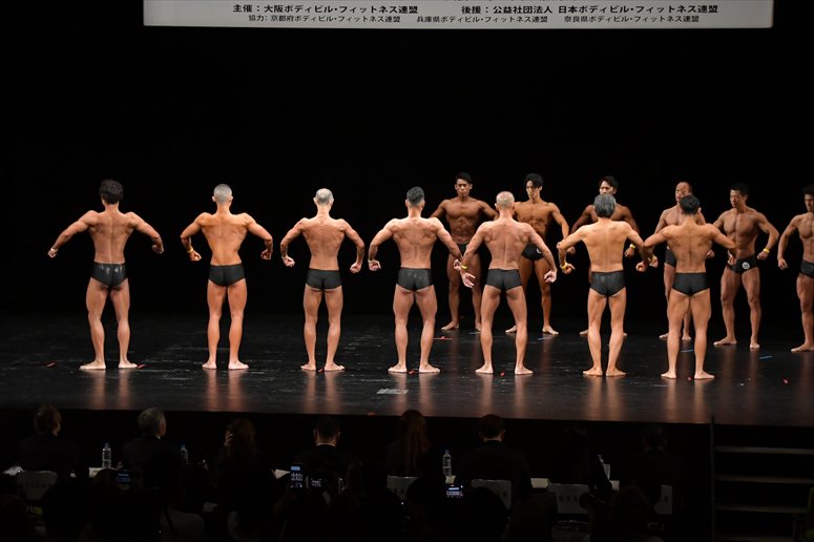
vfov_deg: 13.4
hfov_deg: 20.0
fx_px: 2305
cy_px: 271
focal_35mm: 102
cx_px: 407
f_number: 5.6
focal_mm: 68
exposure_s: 1/400
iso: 3200
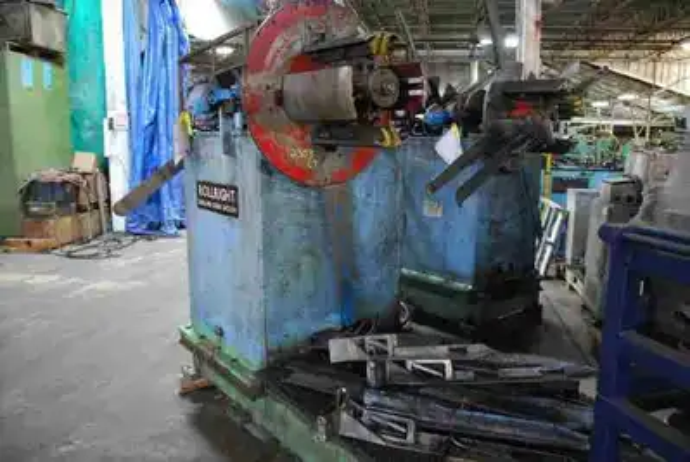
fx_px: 518
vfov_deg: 48.0
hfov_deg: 67.3
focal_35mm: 27
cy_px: 231
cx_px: 345
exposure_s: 1/20
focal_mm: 18
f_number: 3.5
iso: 1600
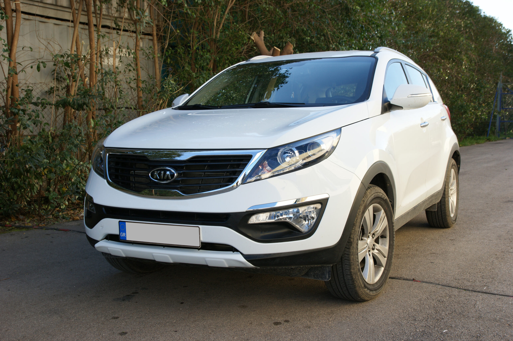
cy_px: 170
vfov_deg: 34.2
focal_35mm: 39
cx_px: 256
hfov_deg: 49.6
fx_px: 555
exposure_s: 1/80
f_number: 6.3
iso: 100
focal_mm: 26
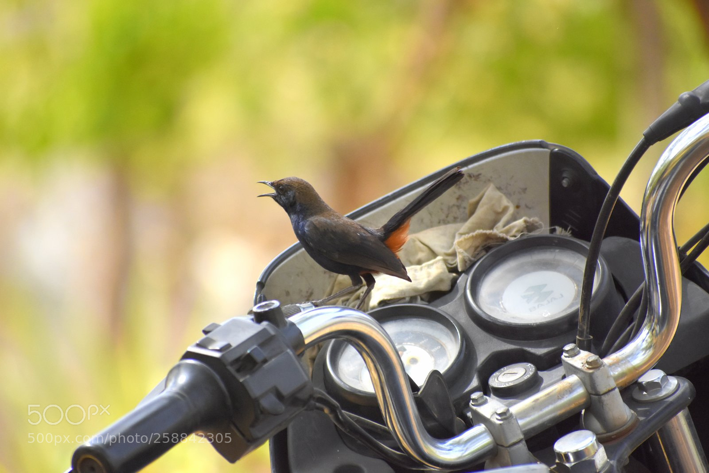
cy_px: 236
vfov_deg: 3.1
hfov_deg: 4.6
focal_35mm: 450
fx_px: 8863
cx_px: 354
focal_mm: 300
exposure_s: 1/2000
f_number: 6.3
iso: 1400
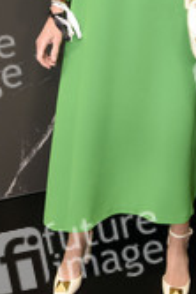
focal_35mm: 84
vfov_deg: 23.1
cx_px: 124
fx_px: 687
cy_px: -11
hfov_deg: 16.2
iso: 2000
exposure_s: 1/80
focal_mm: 35
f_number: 6.3
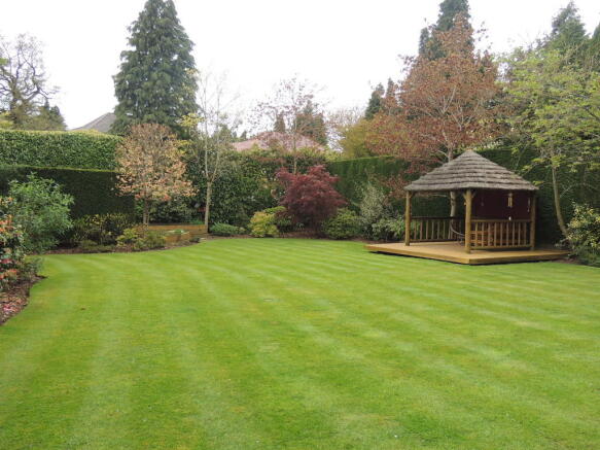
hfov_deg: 60.0
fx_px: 520
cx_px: 300
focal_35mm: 30
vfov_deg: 46.8
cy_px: 225
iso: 100
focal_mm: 5.3
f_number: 3.1
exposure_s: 1/320
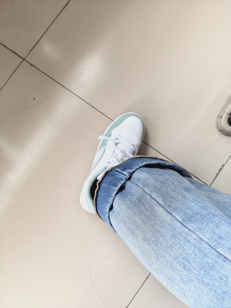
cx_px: 116
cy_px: 154
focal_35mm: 24
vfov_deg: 71.6
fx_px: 214
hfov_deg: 56.8
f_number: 2
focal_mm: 5.75
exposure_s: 1/138
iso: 50
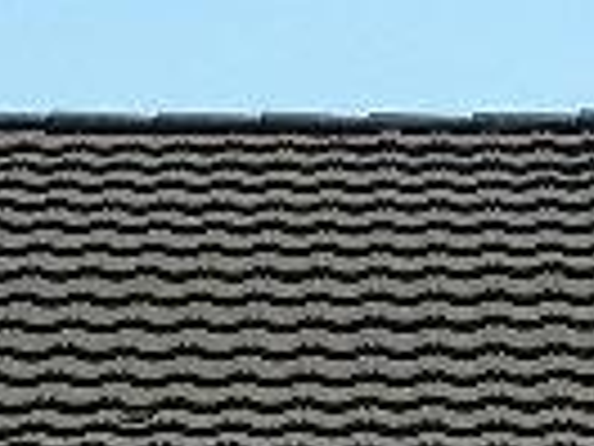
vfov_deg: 4.6
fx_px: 5474
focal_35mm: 319
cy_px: 599
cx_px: 562
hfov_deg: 6.2
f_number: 9.8
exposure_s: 1/160
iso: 80
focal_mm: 7.3
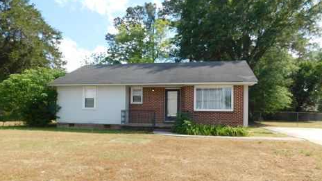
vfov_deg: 42.7
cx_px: 161
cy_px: 110
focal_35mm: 27
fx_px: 231
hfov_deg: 69.9
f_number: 3
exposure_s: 1/800
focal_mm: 4
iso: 125
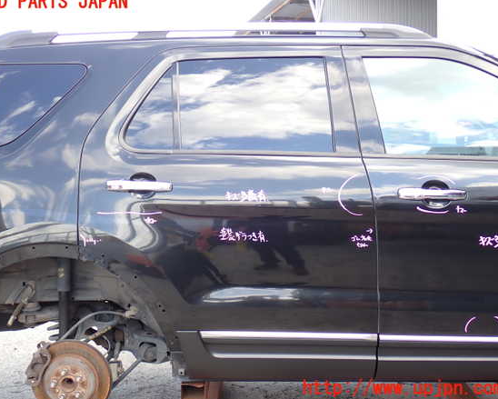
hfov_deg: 39.5
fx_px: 693
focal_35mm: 47
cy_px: 195
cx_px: 235
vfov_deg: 32.1
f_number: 2.9
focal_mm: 7.84
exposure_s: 1/80
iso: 125
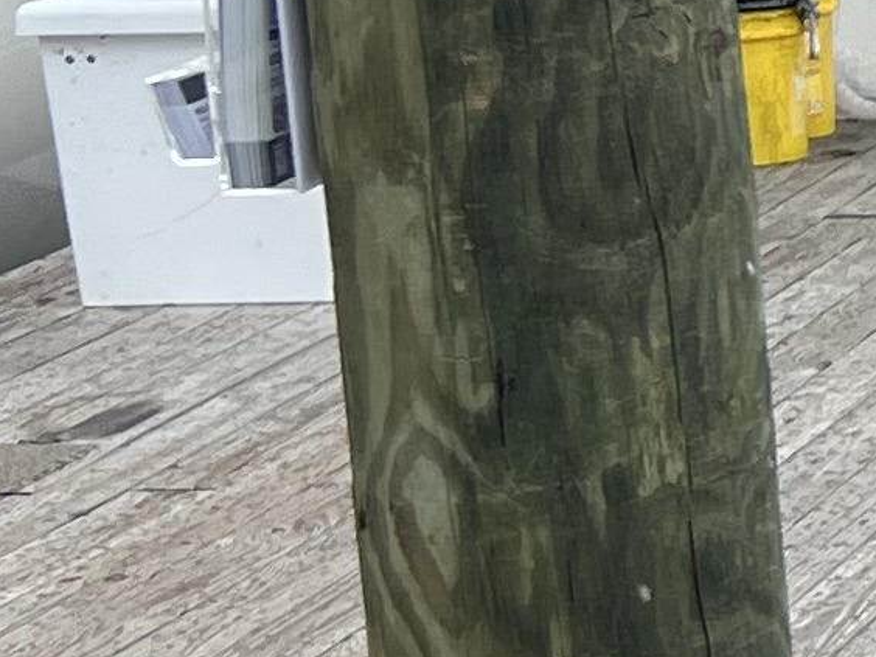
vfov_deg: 8.0
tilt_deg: -13.4
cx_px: 2546
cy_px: 264
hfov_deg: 8.9
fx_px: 4707
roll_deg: -0.2
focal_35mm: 186
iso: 50
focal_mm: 5.7
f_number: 1.5
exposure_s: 1/1751
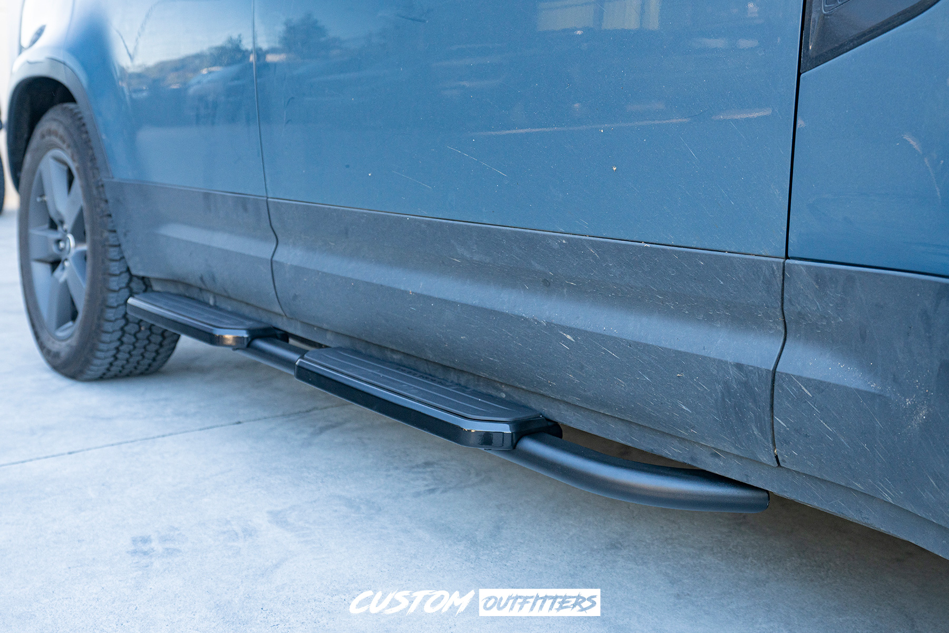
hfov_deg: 60.3
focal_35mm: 31
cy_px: 316
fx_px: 817
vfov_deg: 42.3
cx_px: 474
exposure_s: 1/160
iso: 800
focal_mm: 31
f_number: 4
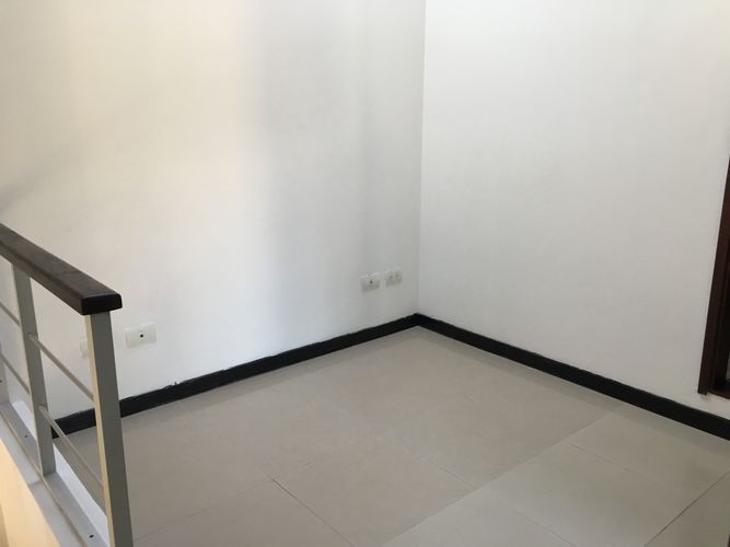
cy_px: 274
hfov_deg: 61.7
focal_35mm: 29
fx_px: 611
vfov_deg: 48.2
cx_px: 365
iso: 64
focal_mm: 4.15
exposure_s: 1/30
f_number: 2.2
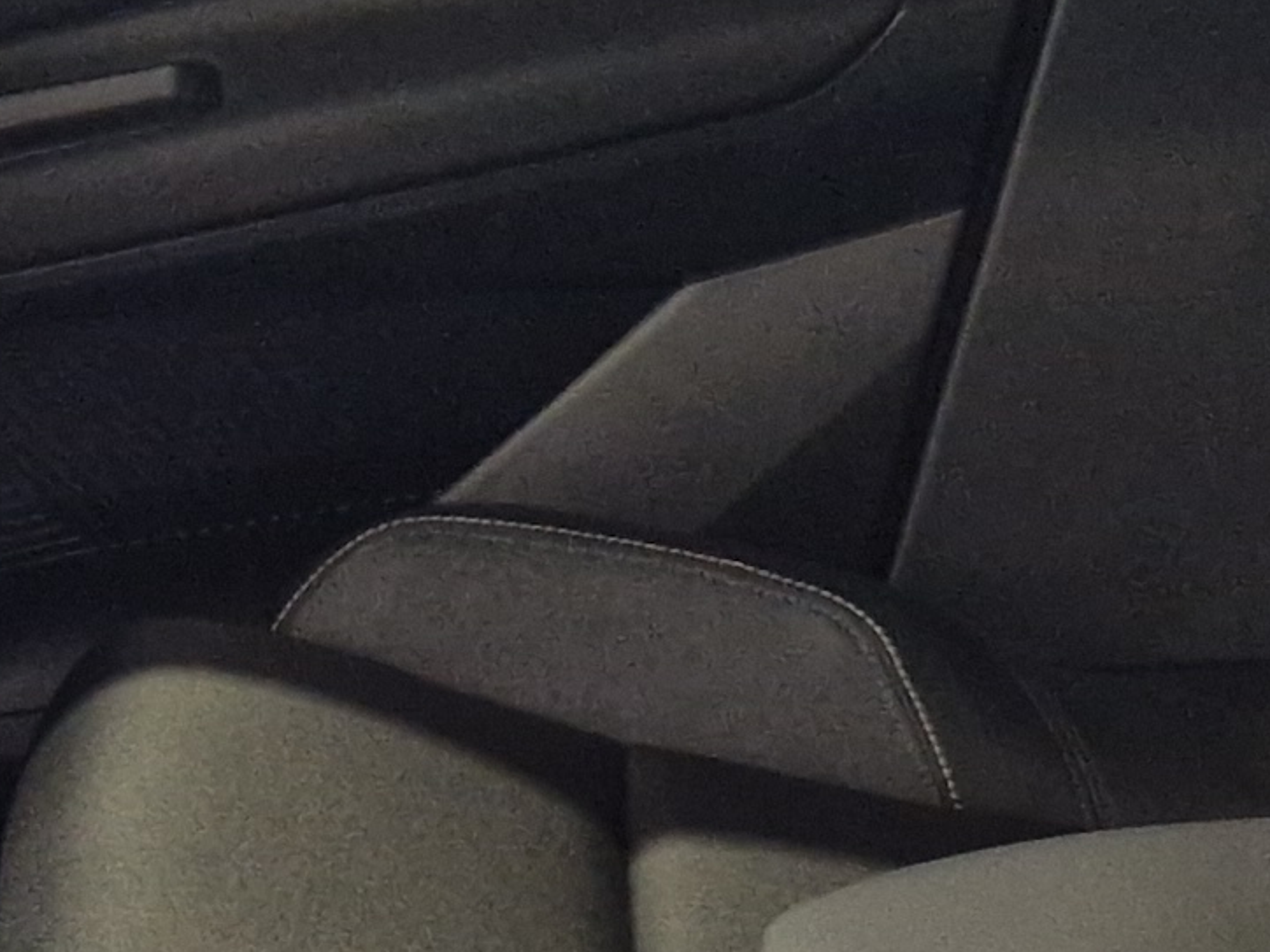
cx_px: 198
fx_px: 4659
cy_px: 1795
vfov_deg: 10.8
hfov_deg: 15.4
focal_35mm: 127
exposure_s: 1/100
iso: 100
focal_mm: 5.4
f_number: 1.8
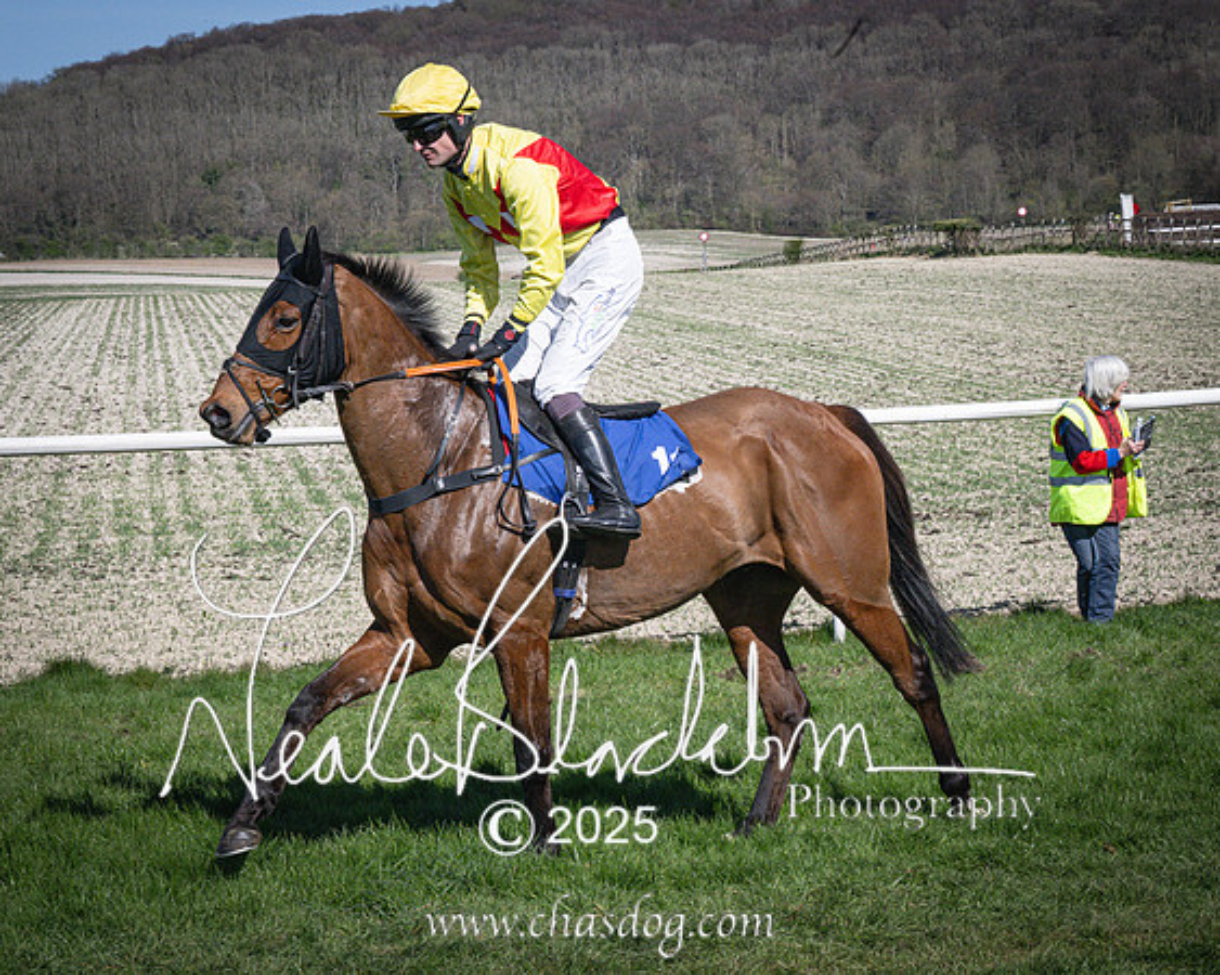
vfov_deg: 13.8
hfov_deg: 17.2
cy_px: 488
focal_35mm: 111
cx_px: 610
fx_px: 4024
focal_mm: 99
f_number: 20
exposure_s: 1/1600
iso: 2800
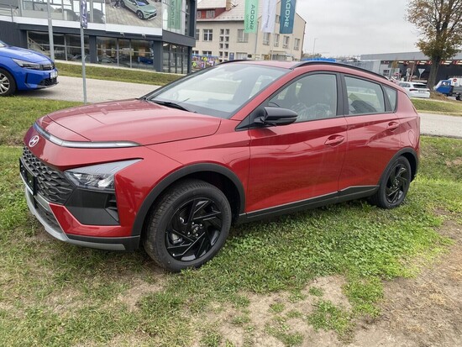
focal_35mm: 26
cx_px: 231
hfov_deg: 67.3
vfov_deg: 53.1
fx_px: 347
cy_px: 174
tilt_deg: -17.0
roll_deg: -4.3
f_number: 1.8
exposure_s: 1/122
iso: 64
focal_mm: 4.25
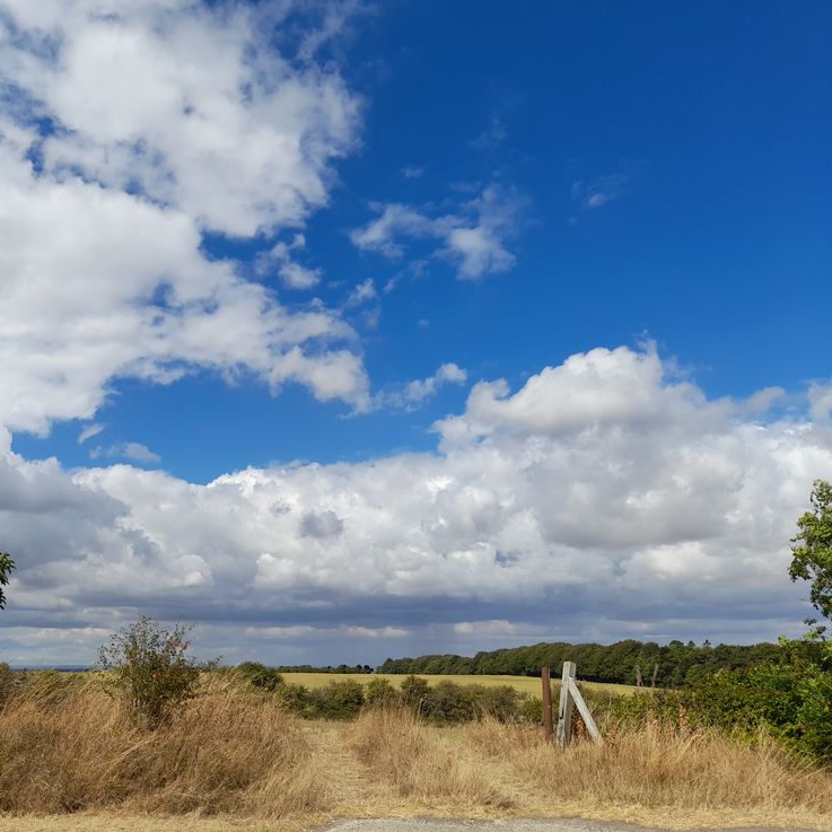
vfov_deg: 54.0
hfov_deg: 52.9
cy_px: 421
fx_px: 816
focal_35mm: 30
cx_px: 270
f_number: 2
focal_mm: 4.6
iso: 20
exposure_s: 1/1299
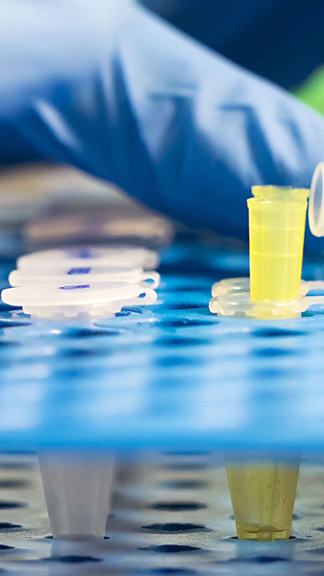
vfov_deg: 4.4
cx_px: 143
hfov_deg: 2.5
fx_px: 7560
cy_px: 203
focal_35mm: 495
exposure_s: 1/100
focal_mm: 95
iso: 800
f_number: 2.8
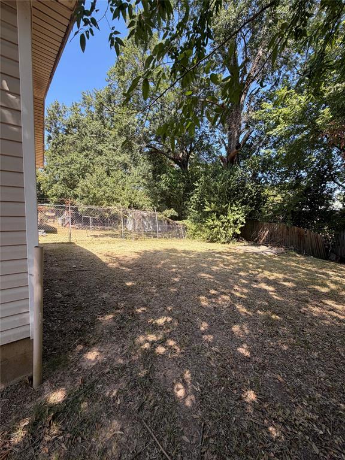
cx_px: 172
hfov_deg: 85.7
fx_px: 186
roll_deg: -1.9
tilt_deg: -4.3
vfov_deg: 102.1
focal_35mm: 14
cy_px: 230
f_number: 2.2
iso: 40
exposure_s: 1/246
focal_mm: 2.22
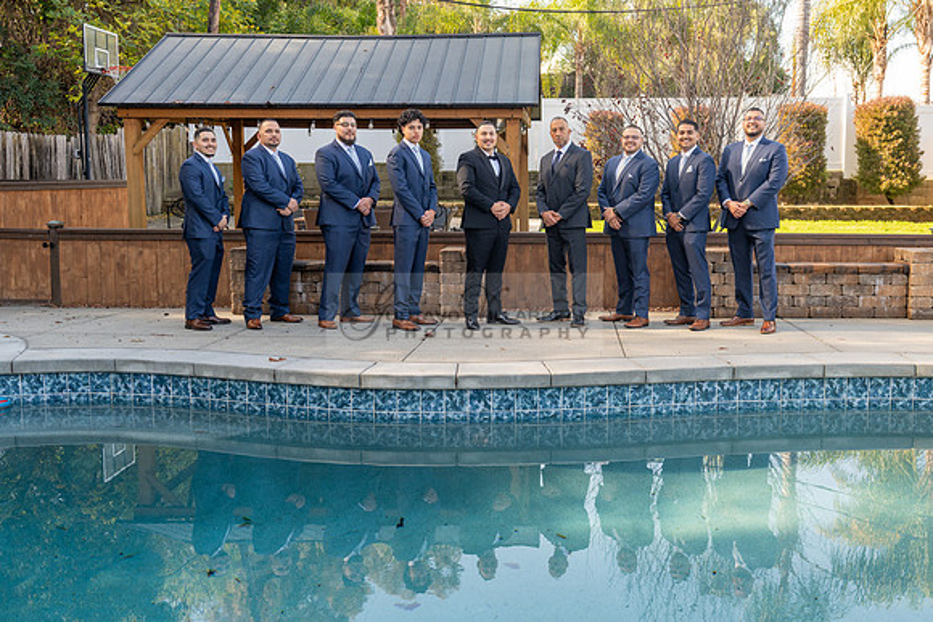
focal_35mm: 37
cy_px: 278
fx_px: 972
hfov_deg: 51.2
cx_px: 511
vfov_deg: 35.5
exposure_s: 1/160
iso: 320
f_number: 6.3
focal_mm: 32
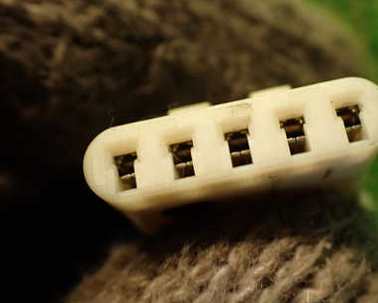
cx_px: 235
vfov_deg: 30.9
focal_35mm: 49
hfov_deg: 37.8
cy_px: 142
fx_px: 548
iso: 250
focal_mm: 5.79
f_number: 2.4
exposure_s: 1/30
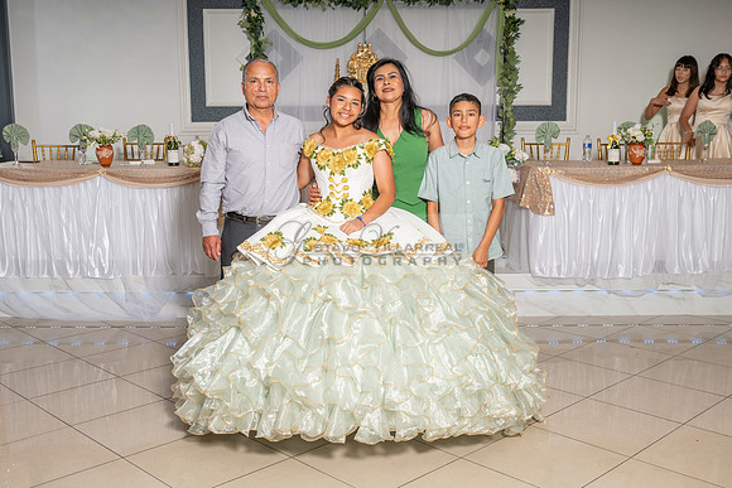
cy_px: 244
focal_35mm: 38
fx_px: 773
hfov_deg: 50.7
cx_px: 366
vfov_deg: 35.1
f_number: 6.3
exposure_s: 1/200
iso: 200
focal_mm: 38
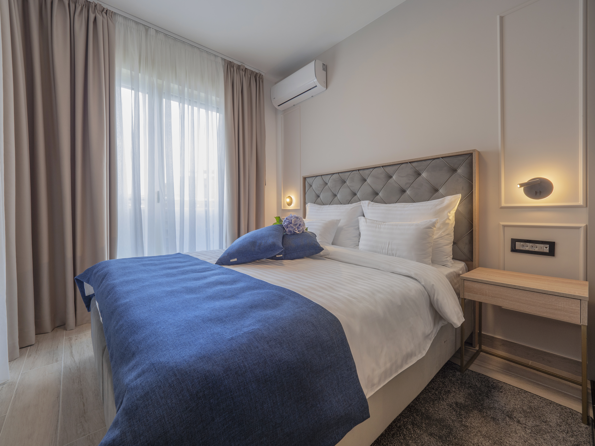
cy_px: 223
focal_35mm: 15
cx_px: 298
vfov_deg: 81.7
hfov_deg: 98.2
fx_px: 258
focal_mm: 7
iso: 100
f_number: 5.6
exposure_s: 1/13
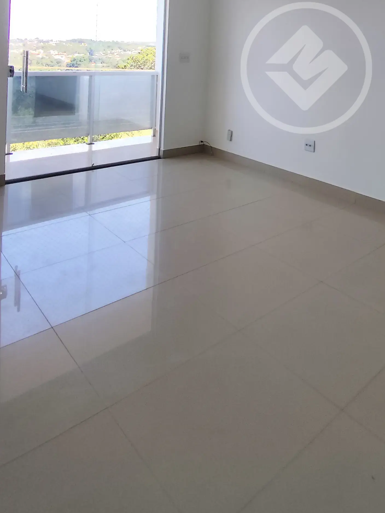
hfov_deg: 47.2
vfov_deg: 56.3
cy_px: 68
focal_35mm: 28
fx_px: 415
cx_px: 306
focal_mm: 1.65
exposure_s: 1/324
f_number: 2.2
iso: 50
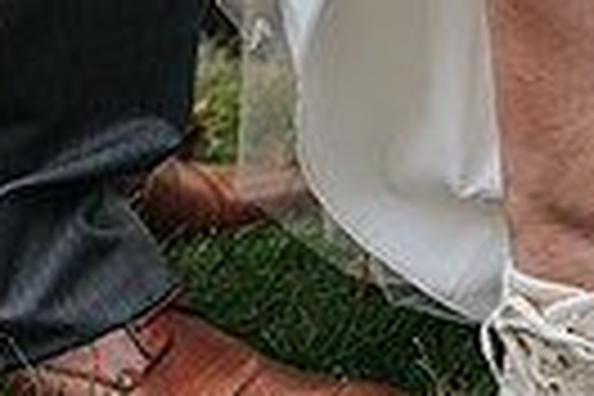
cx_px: 598
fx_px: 2838
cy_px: 248
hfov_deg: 11.8
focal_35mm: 172
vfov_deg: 8.0
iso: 100
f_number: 2.8
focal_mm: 35
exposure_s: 1/640
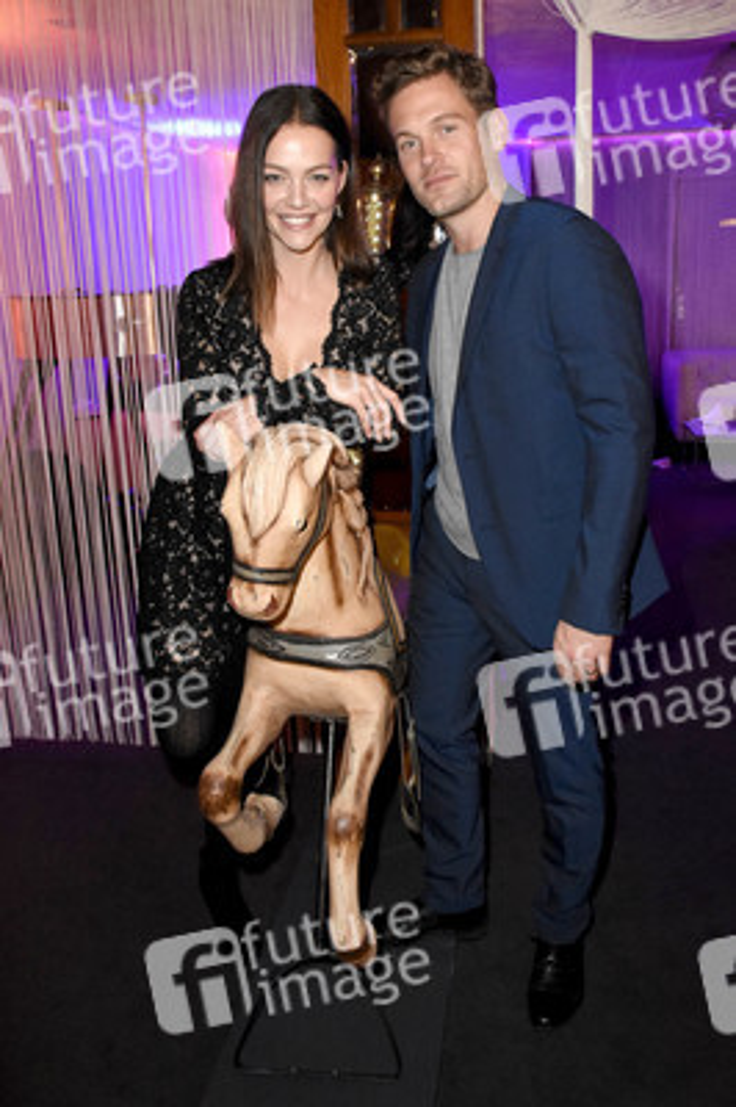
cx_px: 368
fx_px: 1014
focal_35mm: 33
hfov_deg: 39.9
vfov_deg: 57.3
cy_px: 554
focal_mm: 22
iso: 5000
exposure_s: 1/60
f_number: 6.3
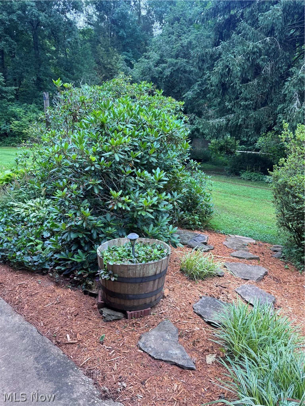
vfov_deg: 71.6
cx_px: 152
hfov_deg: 56.8
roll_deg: -0.9
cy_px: 203
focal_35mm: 24
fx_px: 282
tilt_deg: -12.2
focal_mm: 6.76
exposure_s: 1/164
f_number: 1.78
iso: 64
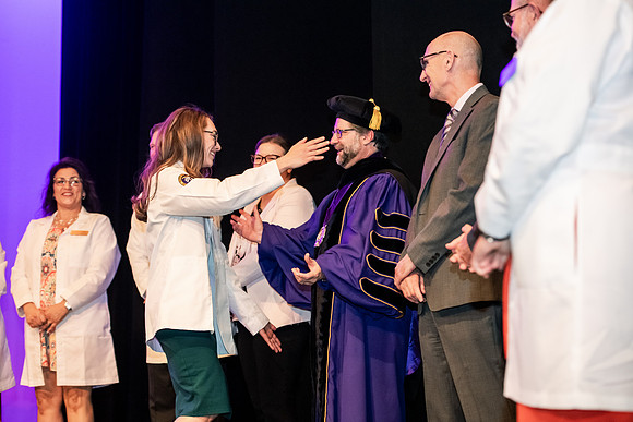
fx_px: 1372
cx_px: 316
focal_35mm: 78
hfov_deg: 26.0
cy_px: 211
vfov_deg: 17.5
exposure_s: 1/200
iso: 3200
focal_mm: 78
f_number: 3.5
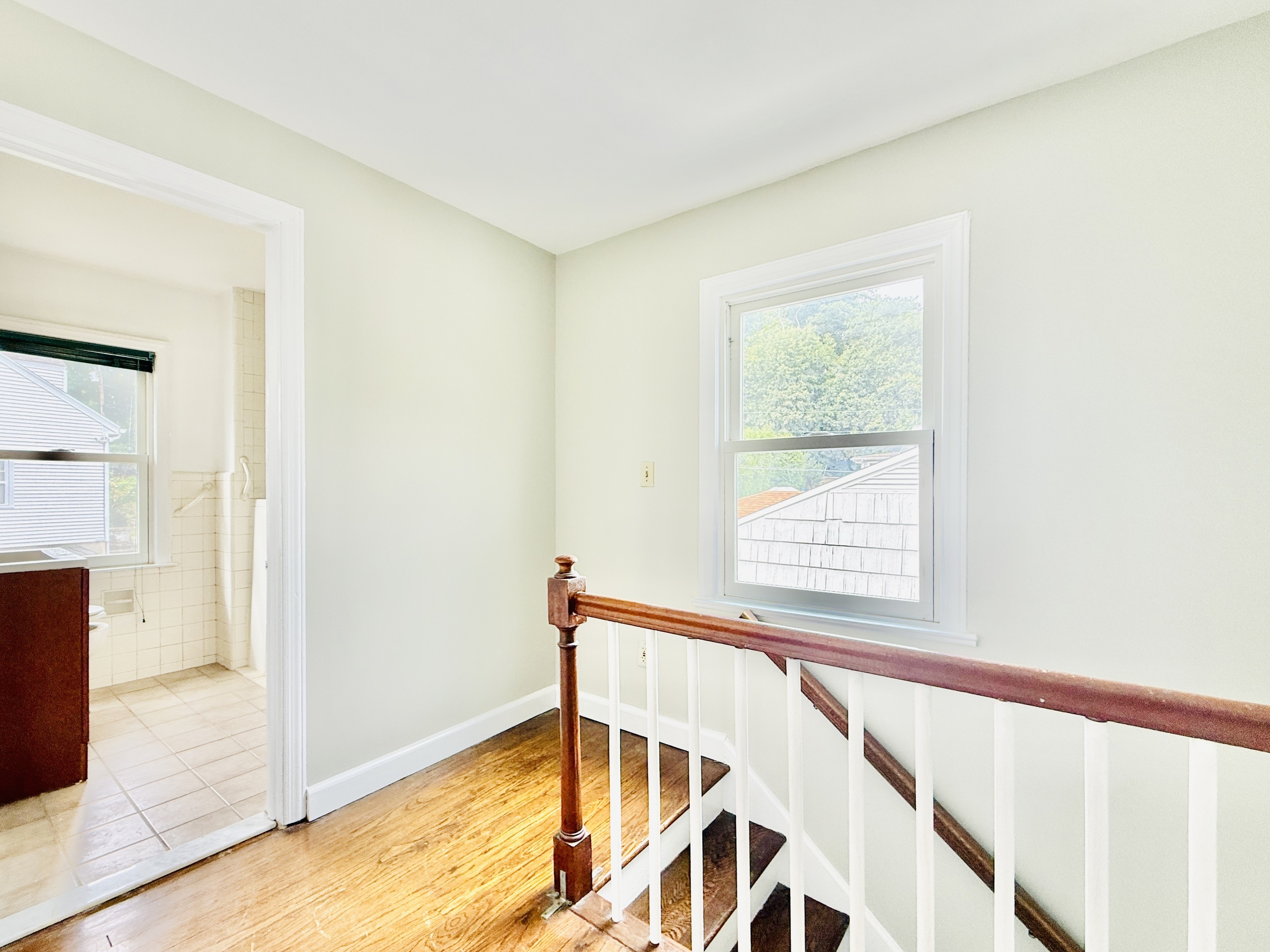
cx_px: 605
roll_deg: +1.2
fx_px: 550
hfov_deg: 98.1
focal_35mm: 15
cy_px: 492
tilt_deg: +0.1
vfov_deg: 81.7
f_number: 2.2
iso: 80
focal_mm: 2.22
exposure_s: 1/99
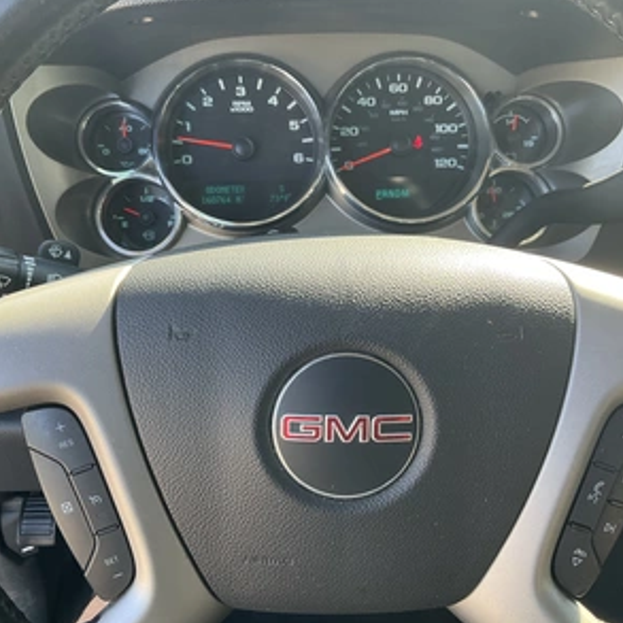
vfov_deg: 47.2
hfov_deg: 47.2
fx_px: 713
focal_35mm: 35
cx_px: 319
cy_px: 315
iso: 50
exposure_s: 1/122
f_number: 1.8
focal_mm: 3
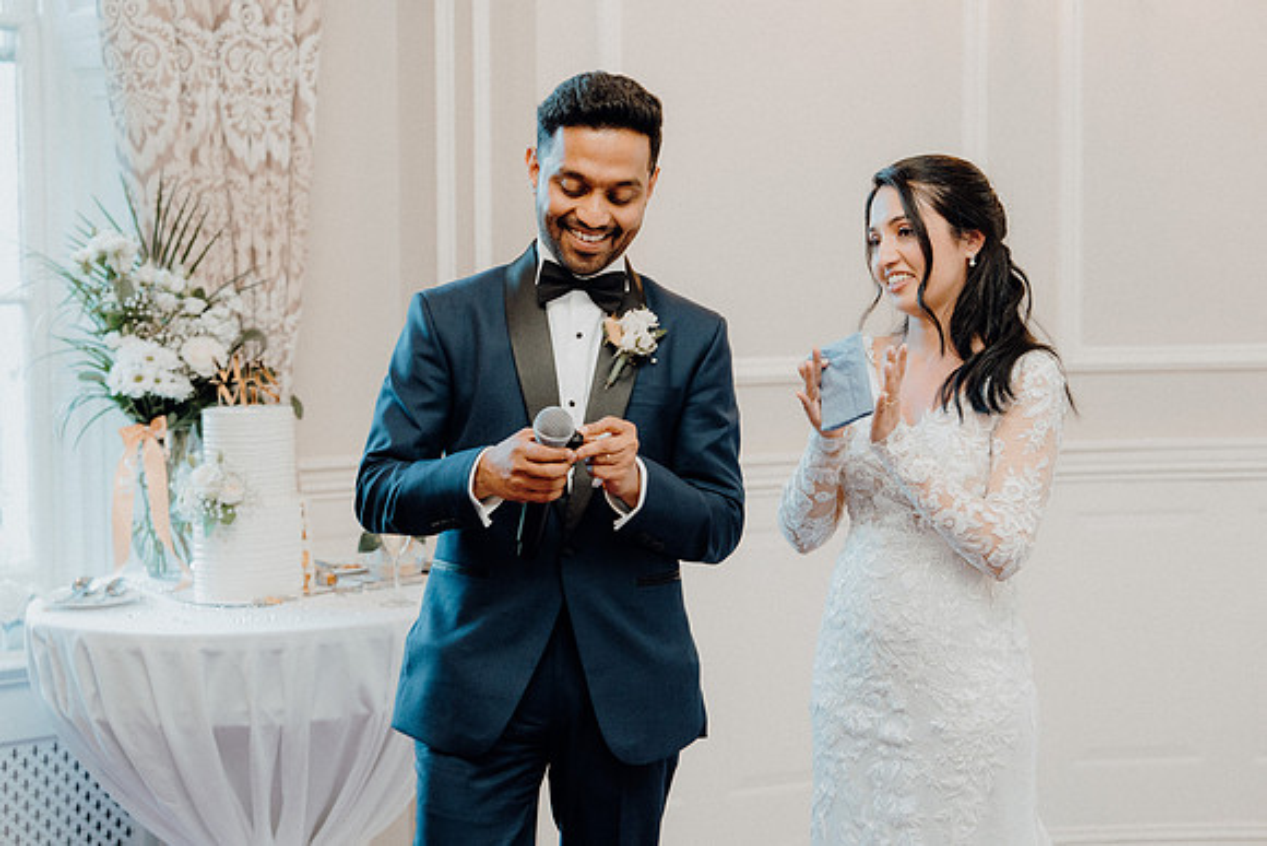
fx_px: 2464
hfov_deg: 28.8
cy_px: 423
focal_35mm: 70
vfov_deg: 19.5
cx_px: 634
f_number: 3.5
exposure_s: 1/200
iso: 2000
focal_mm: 70
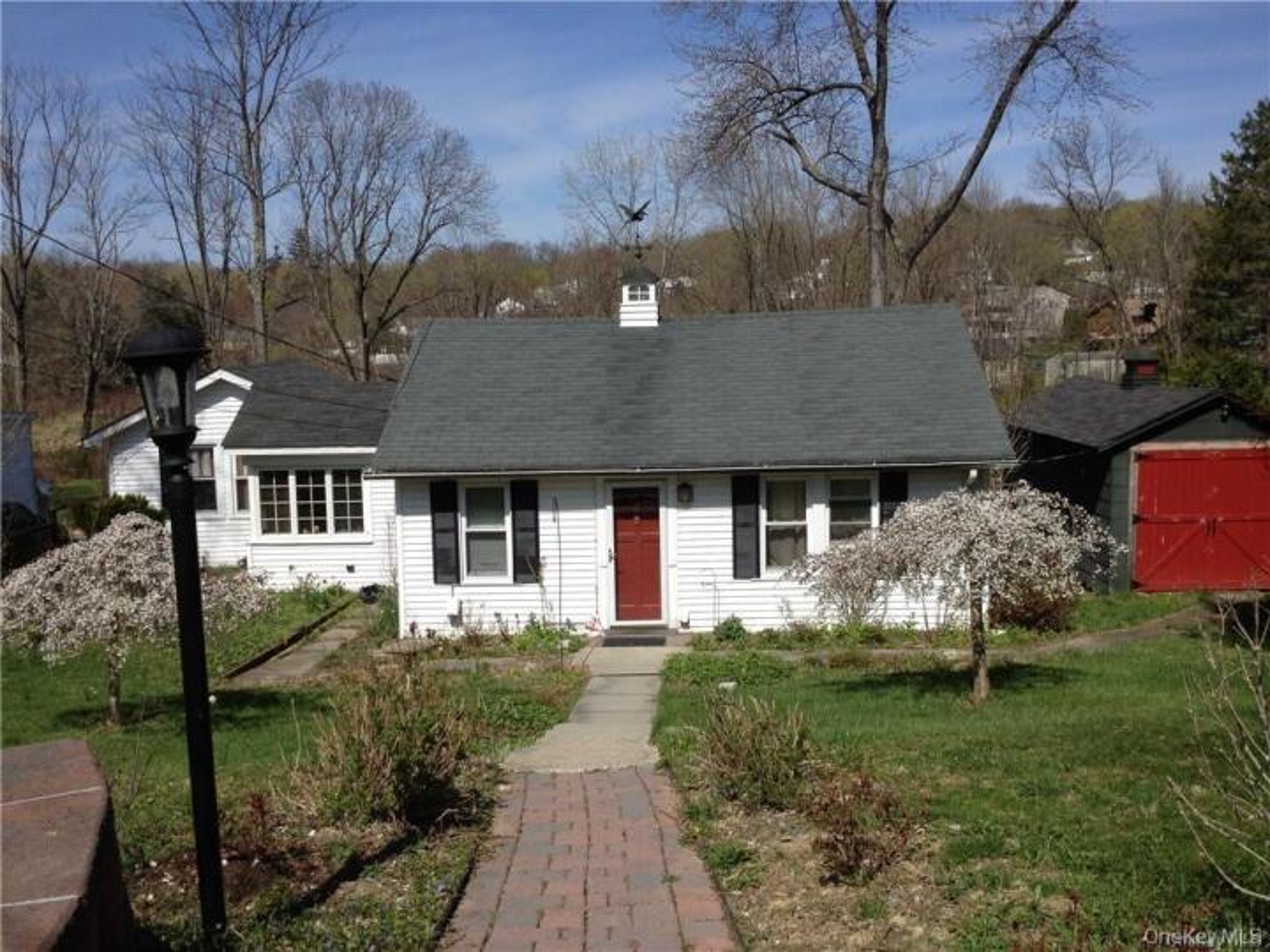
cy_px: 476
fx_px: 1284
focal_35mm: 35
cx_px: 635
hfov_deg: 52.6
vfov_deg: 40.7
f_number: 2.4
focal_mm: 4.28
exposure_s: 1/2208
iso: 64
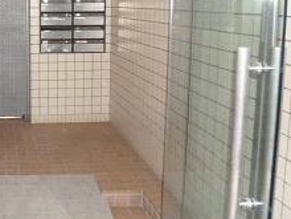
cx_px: 15
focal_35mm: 47
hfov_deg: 37.1
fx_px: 395
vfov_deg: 30.2
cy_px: 46
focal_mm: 4.3
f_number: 2.5
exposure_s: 1/60
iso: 800
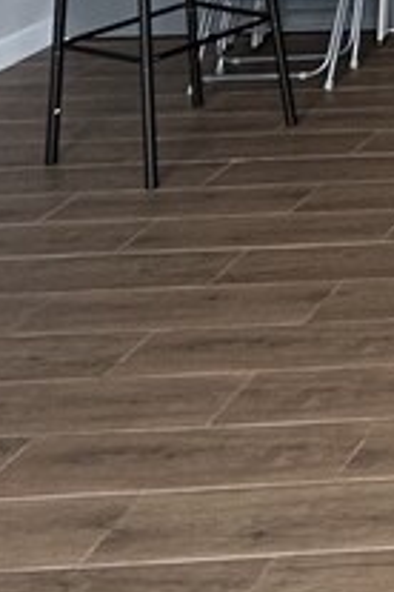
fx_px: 1182
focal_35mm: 72
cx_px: 1051
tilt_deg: -1.9
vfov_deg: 22.2
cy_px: -340
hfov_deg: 12.6
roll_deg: +0.3
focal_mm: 2.22
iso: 80
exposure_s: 1/99
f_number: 2.2
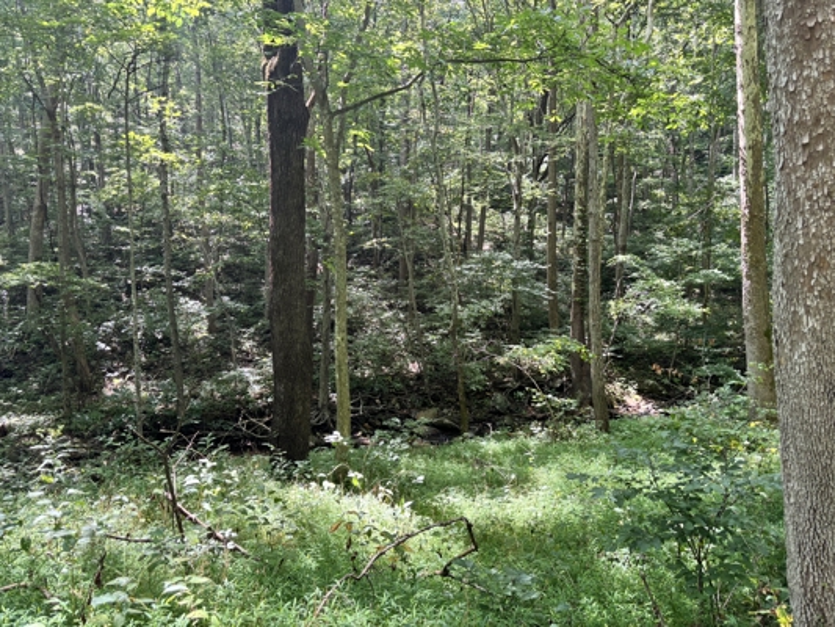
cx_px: 418
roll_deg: -0.5
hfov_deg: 67.3
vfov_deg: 53.1
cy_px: 314
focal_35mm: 26
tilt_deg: -3.4
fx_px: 627
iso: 64
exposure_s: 1/121
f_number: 1.6
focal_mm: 5.96
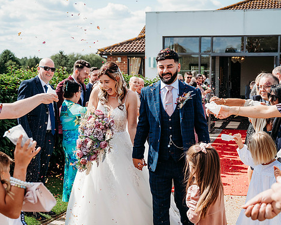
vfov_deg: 28.1
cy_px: 114
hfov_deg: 34.7
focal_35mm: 54
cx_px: 155
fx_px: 449
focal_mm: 47
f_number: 5
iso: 280
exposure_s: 1/800
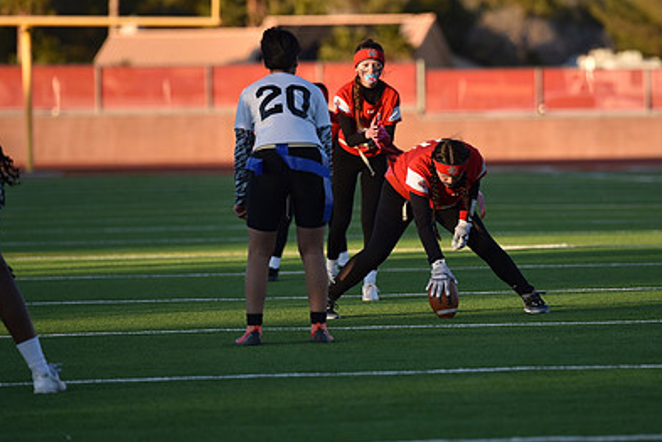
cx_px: 441
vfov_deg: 4.7
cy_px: 163
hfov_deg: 7.0
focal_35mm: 295
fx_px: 5424
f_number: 2.8
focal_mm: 200
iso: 220
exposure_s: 1/1250
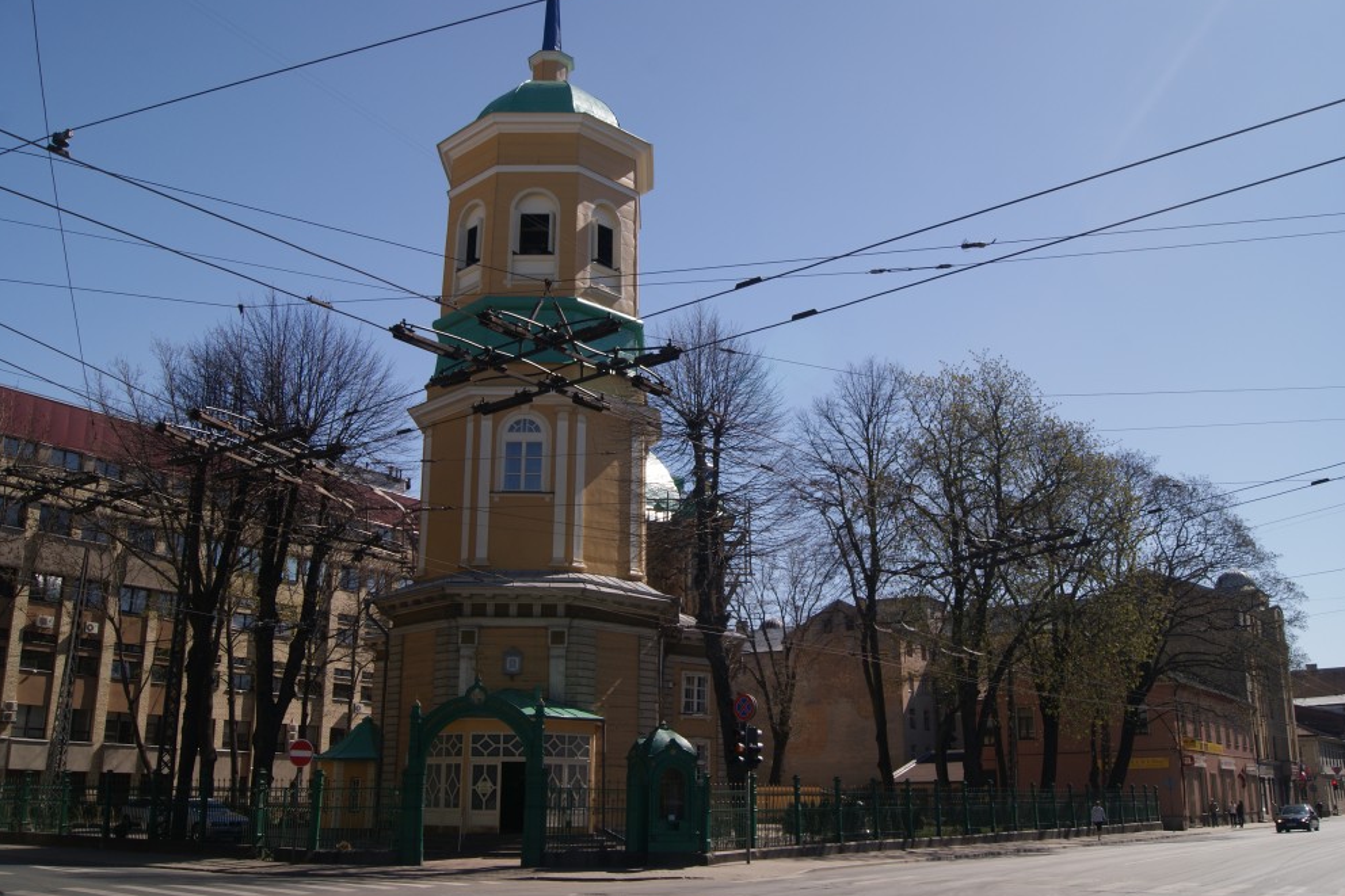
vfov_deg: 42.3
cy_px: 447
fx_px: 1158
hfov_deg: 60.3
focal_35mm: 31
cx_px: 670
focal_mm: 20
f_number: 10
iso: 100
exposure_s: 1/100
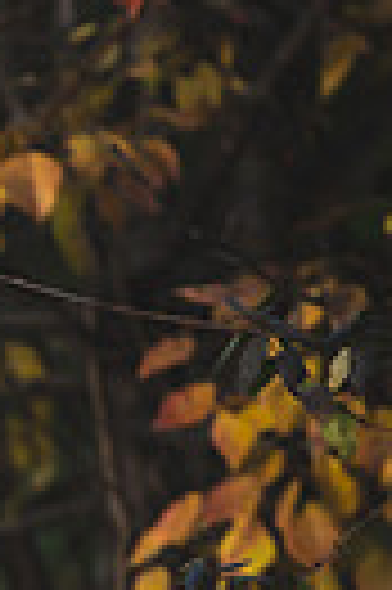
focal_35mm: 877
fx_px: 14361
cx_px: -881
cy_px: 607
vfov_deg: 2.4
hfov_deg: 1.6
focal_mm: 190
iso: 200
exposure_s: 1/200
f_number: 2.8
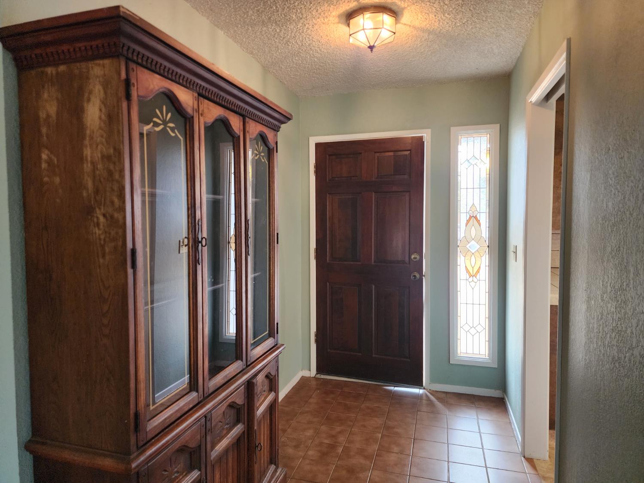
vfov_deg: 58.9
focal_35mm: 23
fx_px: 428
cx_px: 322
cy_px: 242
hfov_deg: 73.9
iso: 500
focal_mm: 6.4
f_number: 1.8
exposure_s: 1/120
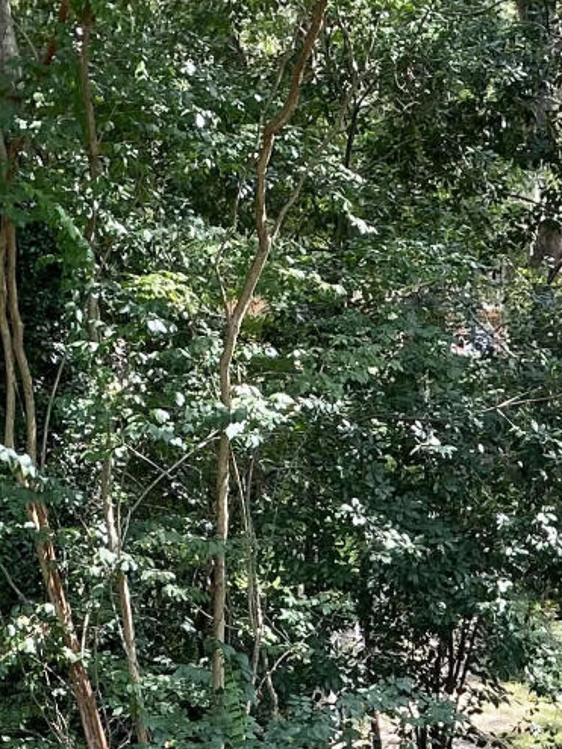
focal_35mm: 105
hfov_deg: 13.1
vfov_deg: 16.6
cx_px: 904
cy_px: 1195
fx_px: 2274
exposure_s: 1/121
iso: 40
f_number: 1.8
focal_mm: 4.25
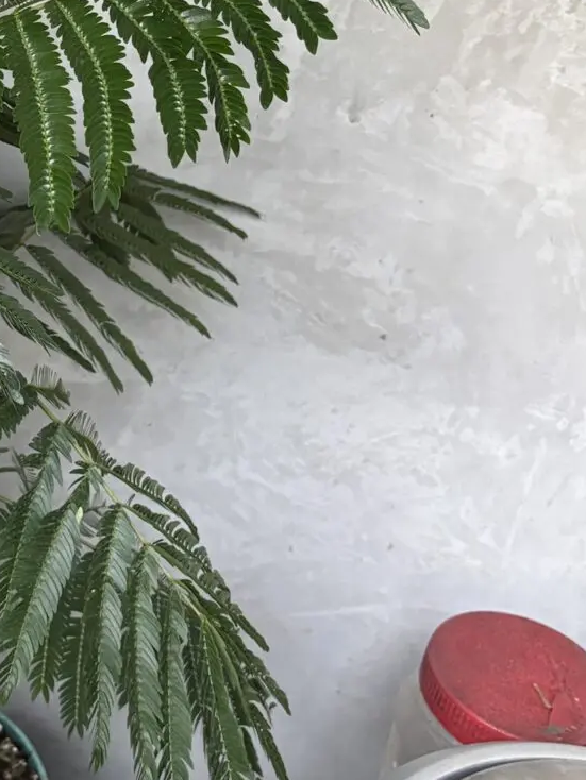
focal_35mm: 68
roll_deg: -5.3
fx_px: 1534
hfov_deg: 20.0
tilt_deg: -27.8
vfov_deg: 28.0
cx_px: -150
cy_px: 168
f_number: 1.6
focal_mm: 5.96
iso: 320
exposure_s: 1/60
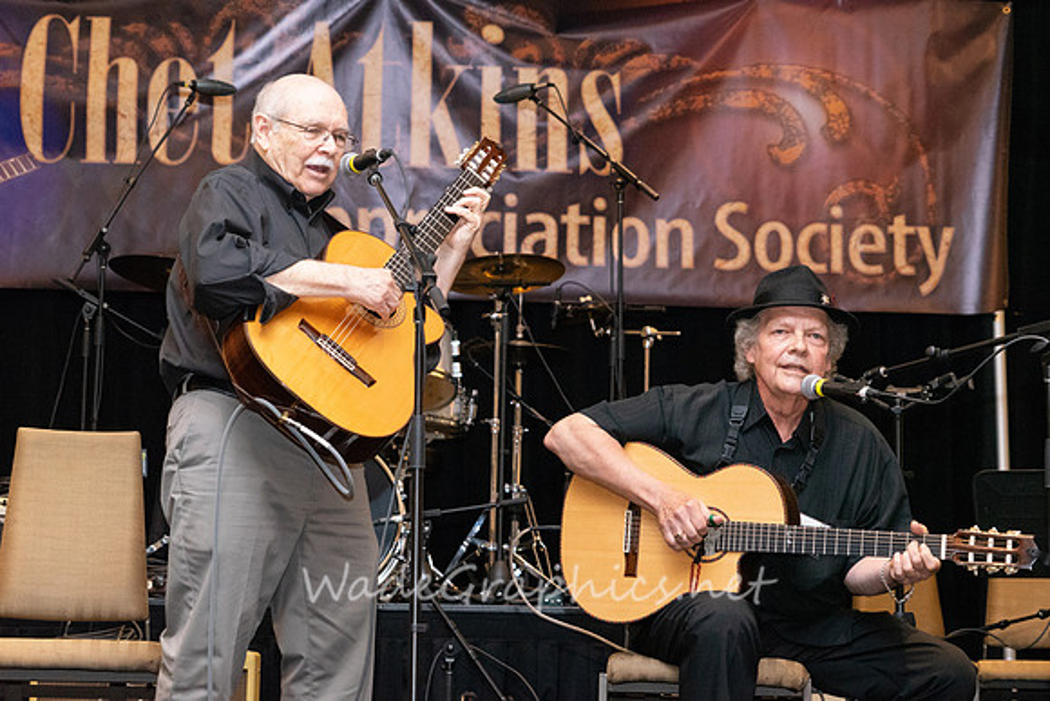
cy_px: 350
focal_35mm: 85
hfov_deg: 23.9
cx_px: 525
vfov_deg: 16.1
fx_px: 2480
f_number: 6.3
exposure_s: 1/200
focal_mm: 85
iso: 6400
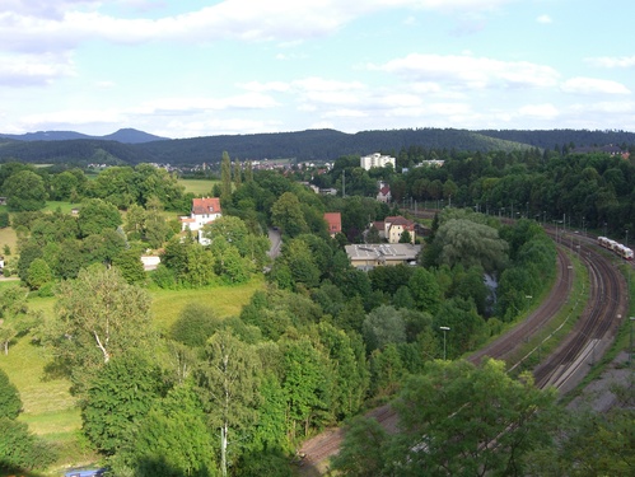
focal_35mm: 38
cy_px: 238
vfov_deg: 37.8
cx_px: 318
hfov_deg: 48.9
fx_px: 698
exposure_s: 1/250
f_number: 4
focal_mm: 7.9
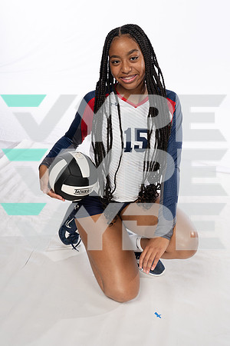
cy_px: 173
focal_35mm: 40
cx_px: 115
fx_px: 383
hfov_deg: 33.4
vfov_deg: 48.5
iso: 200
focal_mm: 40
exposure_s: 1/250
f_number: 7.1
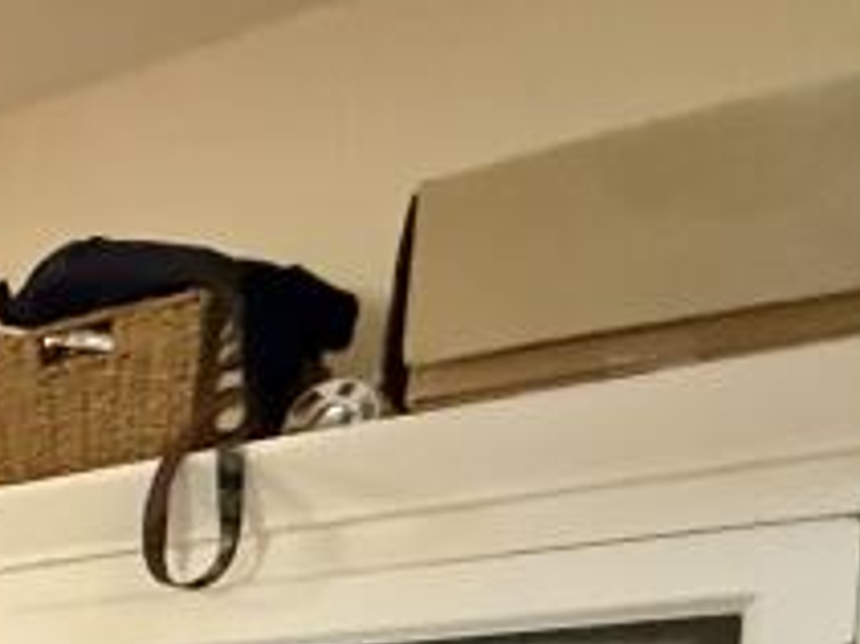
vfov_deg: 18.7
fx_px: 1688
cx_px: -778
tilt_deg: -2.2
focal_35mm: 68
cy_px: 1011
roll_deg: -2.4
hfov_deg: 19.4
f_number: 2.2
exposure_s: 1/33
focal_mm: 2.22
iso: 1250
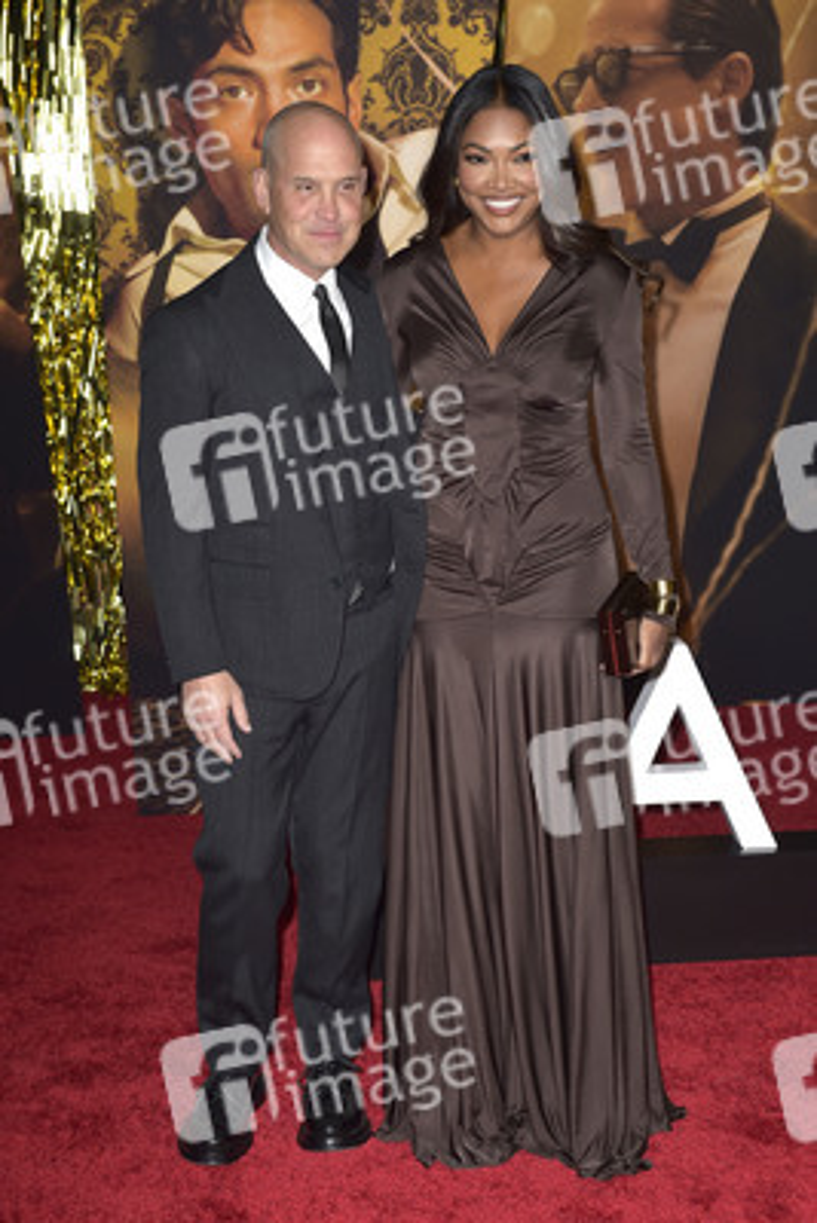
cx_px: 408
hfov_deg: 21.9
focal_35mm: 62
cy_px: 612
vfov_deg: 32.4
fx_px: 2109
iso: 640
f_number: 6.3
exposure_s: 1/250
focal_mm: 62
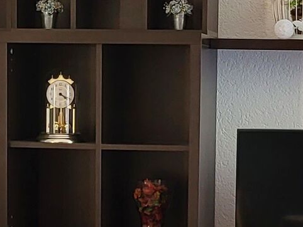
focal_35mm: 151
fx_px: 1322
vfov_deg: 9.8
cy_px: 235
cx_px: 187
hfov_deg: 13.1
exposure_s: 1/50
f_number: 1.8
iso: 160
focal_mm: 5.4
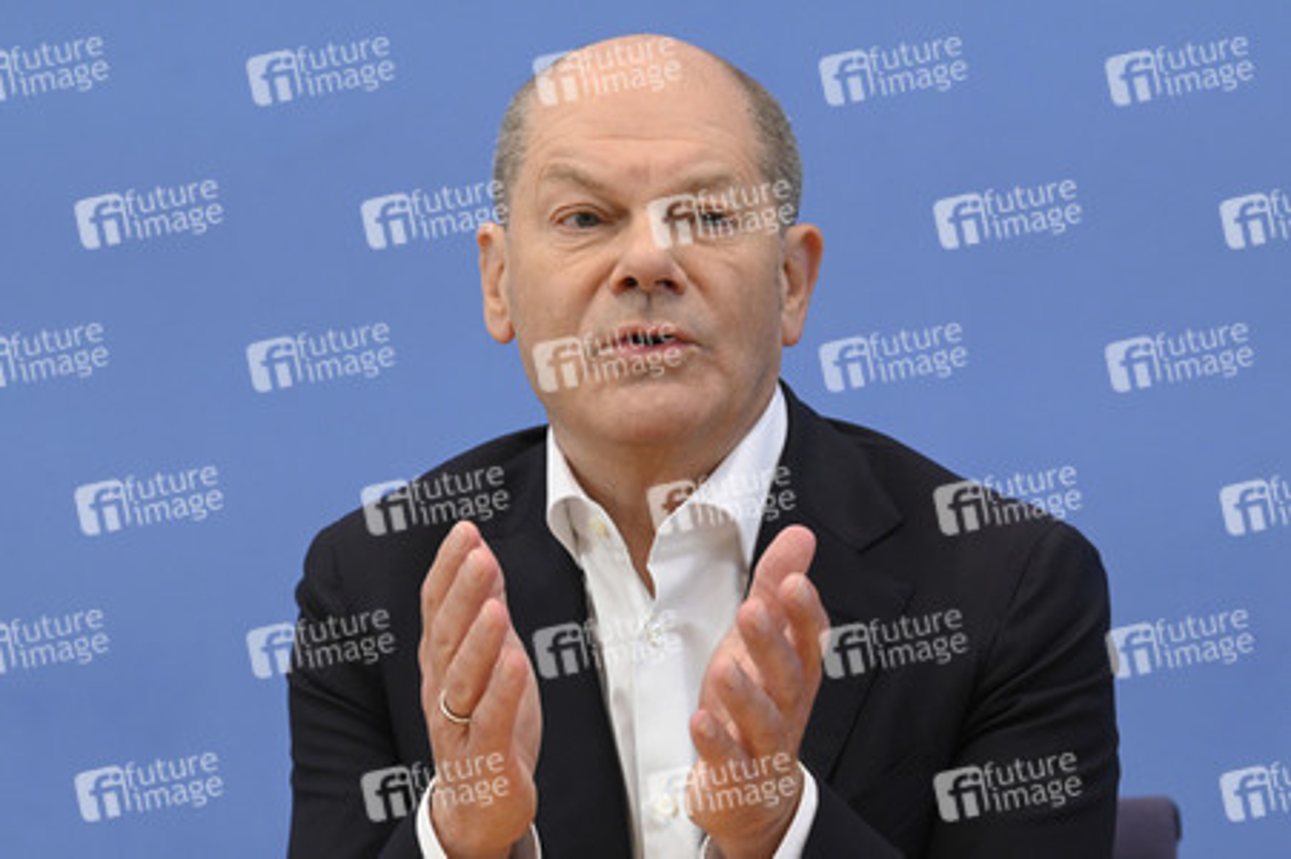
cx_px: 646
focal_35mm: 112
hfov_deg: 18.3
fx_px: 4013
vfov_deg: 12.2
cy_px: 430
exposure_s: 1/500
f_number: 6.3
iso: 3200
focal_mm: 112
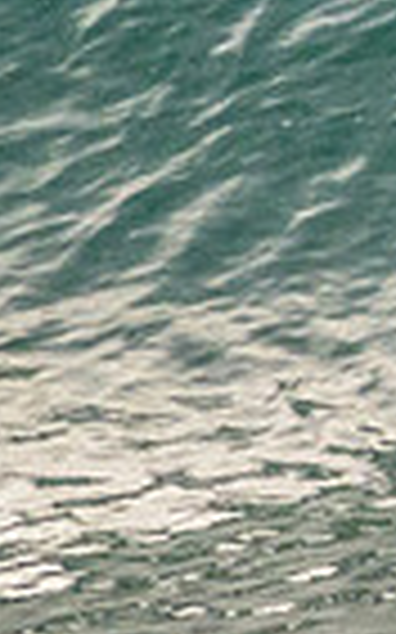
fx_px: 73895
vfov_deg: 0.5
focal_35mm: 4275
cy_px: -89
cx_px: 1267
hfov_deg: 0.3
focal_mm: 800
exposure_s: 1/2000
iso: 3600
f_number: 11
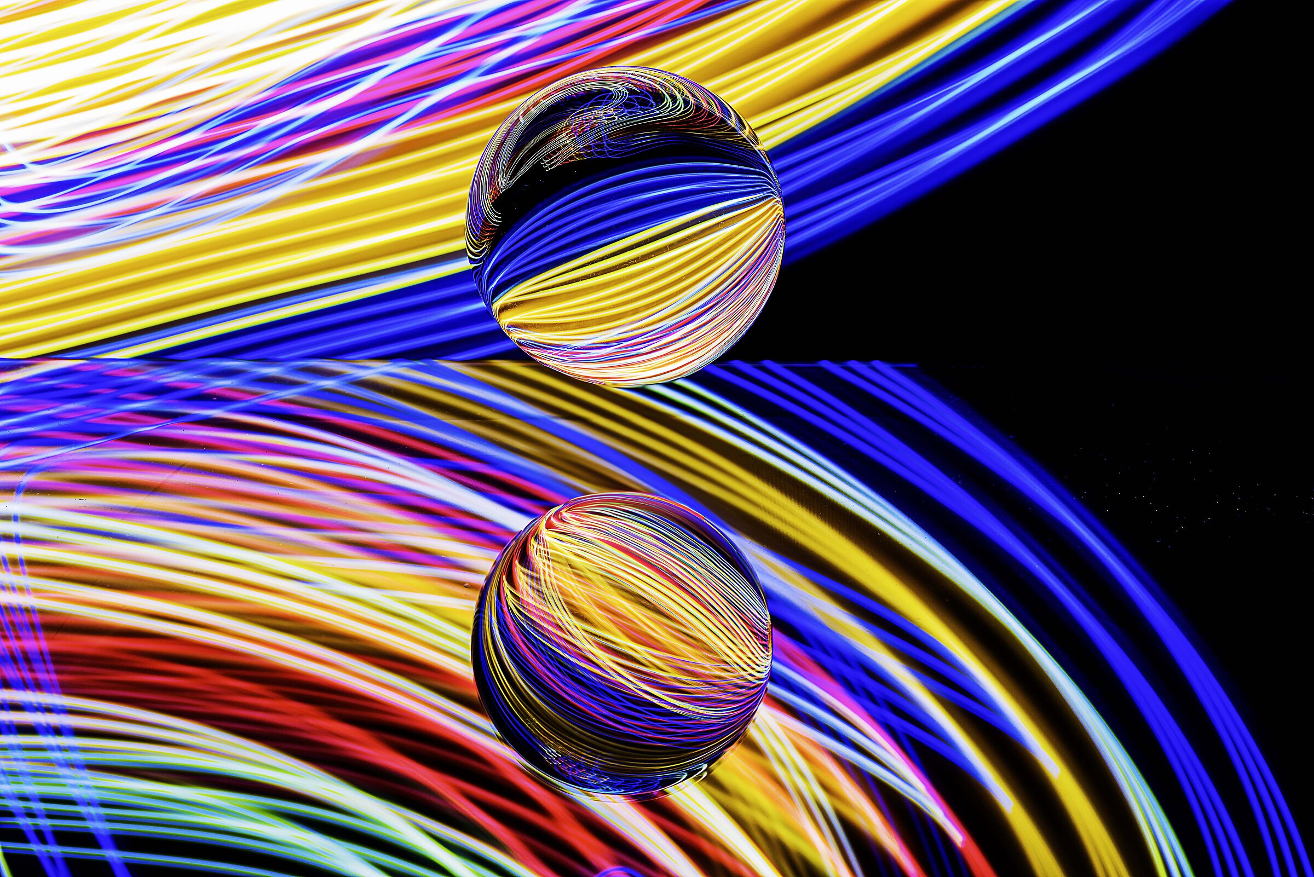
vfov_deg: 22.6
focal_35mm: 60
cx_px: 657
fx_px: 2191
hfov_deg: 33.4
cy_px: 438
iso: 100
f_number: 13
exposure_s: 2
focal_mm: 60
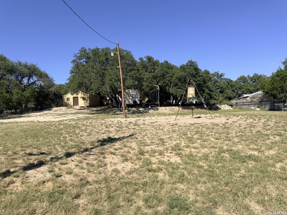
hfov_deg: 71.6
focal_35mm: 24
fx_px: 199
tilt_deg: +0.7
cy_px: 108
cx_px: 144
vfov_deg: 56.8
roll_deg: +3.0
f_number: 1.78
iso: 80
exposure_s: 1/5319
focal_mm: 6.76
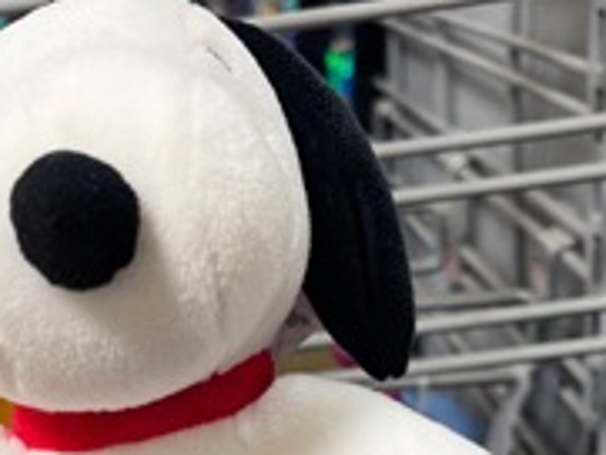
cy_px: 517
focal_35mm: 69
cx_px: 127
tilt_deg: -26.2
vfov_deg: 20.2
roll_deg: +8.9
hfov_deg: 27.6
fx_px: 1209
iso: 50
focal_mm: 5.1
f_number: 1.6
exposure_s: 1/121
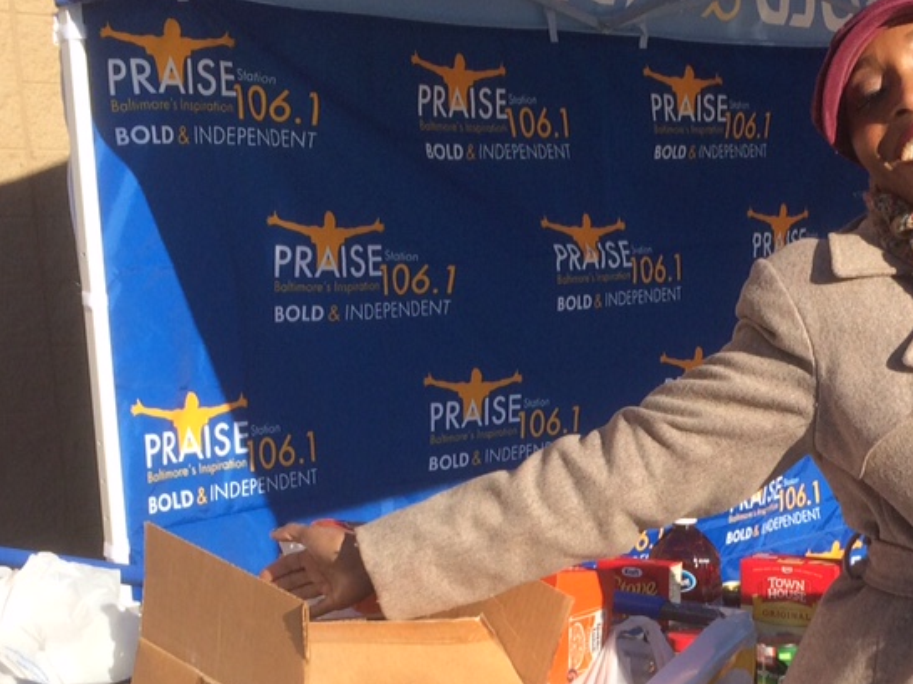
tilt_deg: -17.5
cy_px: 639
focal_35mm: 68
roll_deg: +1.2
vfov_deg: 21.1
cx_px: 682
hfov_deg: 28.2
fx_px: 1793
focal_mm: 4.15
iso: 32
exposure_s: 1/1466
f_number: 2.2
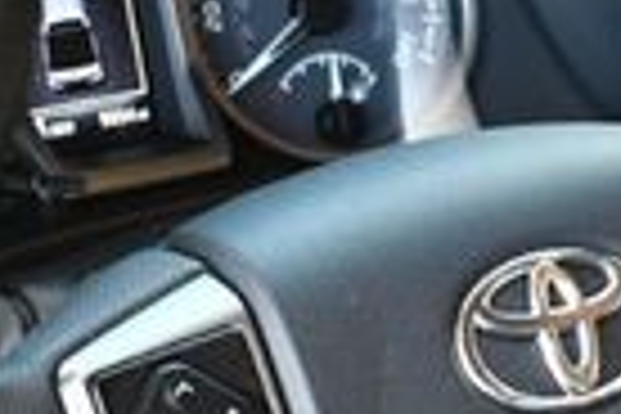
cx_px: 603
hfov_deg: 10.5
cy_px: 488
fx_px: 3363
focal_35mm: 195
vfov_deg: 7.0
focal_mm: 21
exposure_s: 1/125
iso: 800
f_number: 3.8
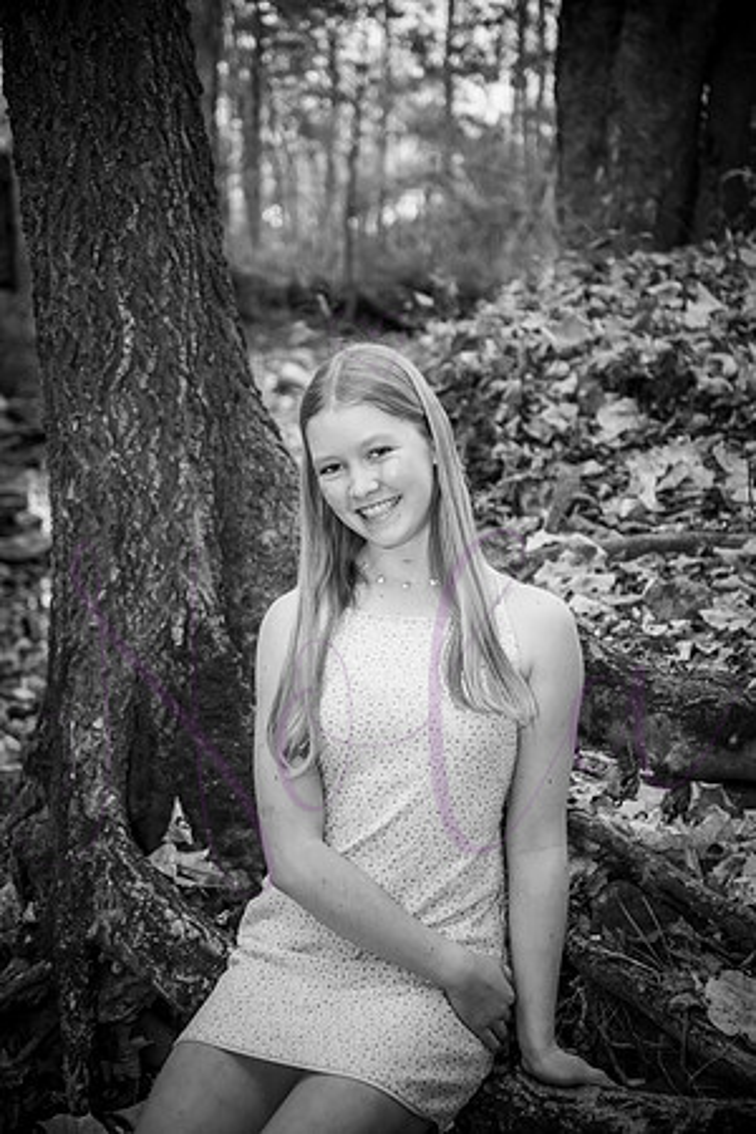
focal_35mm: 68
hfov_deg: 20.0
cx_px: 378
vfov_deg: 29.7
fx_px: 2142
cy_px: 567
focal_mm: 68
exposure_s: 1/320
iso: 800
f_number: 4.5
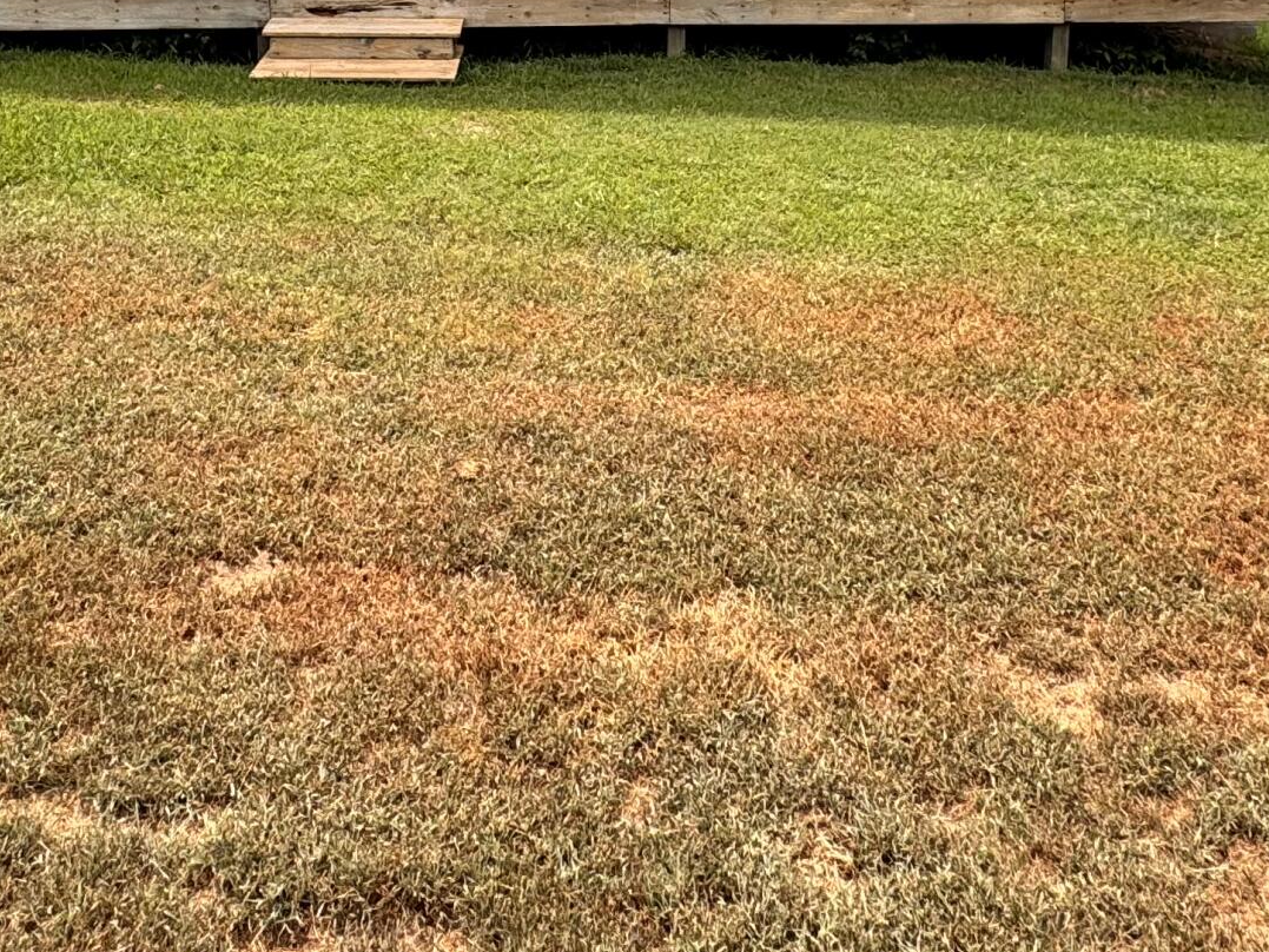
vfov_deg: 32.1
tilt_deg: -8.9
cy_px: -118
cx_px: 615
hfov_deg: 47.9
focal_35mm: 39
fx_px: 1430
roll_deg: -1.1
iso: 40
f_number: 2.2
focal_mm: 2.22
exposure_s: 1/605
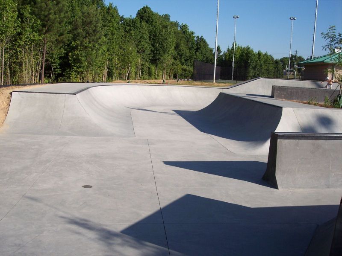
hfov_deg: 47.9
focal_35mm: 39
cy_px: 128
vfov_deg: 36.8
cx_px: 171
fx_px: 385
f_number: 4
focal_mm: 8
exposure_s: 1/1000
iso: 100
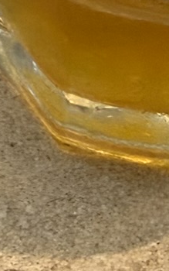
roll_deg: -4.8
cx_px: 175
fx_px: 1097
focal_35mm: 149
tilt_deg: -42.1
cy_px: -111
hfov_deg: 8.7
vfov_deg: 13.4
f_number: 2.2
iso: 125
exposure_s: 1/100
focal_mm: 2.22
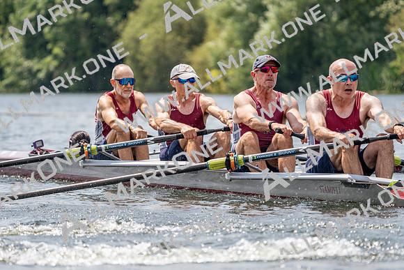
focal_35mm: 280
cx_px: 202
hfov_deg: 7.4
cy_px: 135
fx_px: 3143
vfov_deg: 4.9
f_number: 5.6
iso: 250
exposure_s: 1/1600
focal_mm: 280
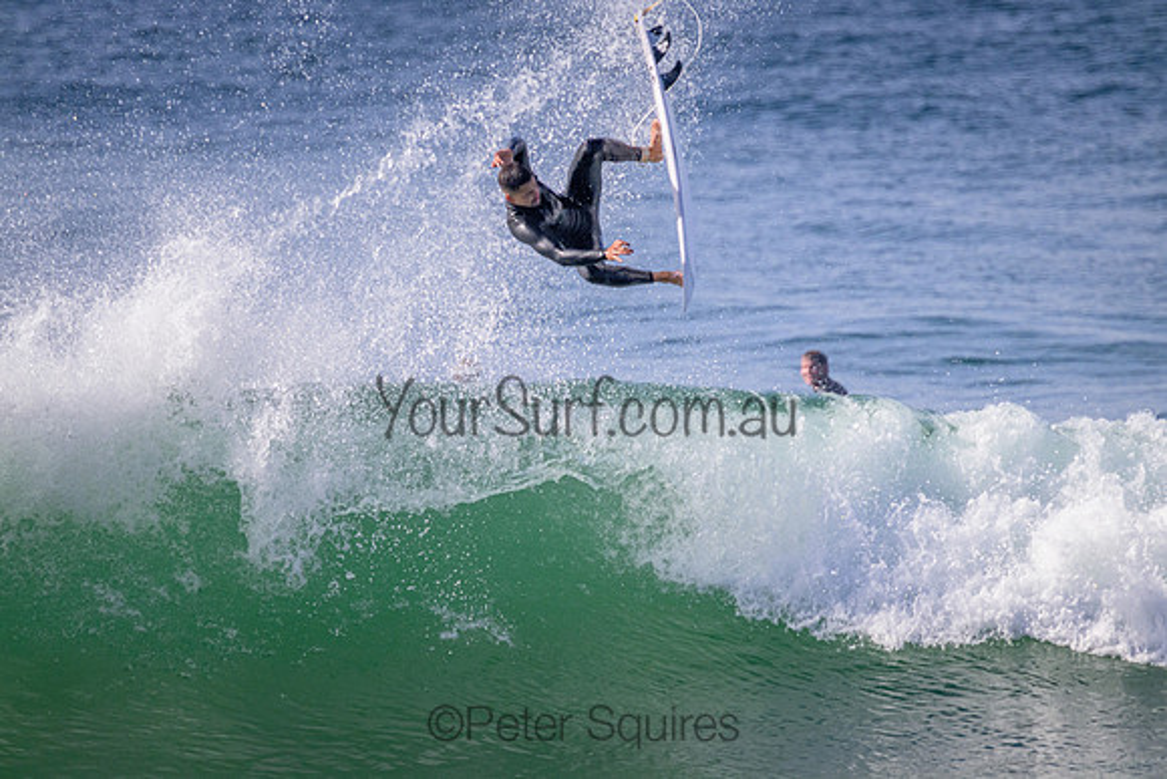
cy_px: 390
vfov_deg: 1.7
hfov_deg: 2.6
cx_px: 584
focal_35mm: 800
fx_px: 25938
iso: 1400
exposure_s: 1/2000
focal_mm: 800
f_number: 11
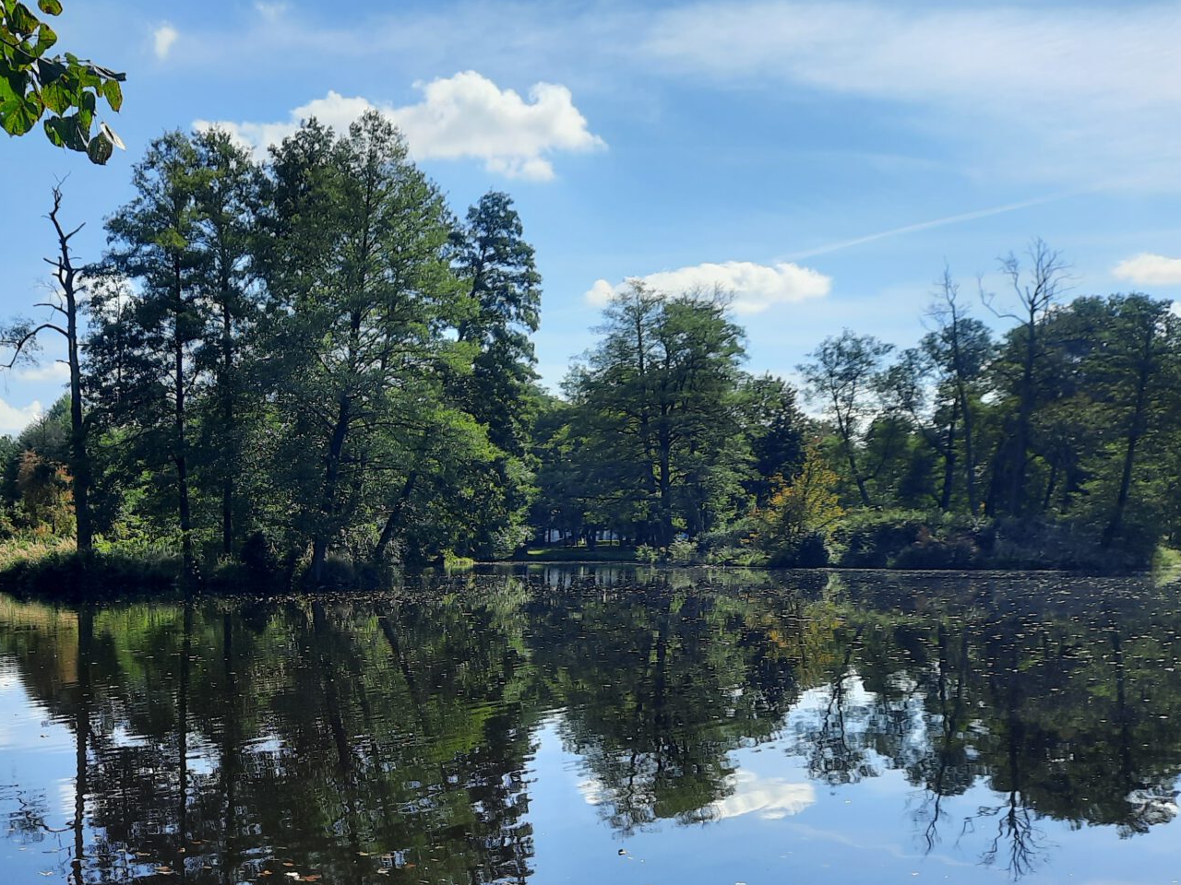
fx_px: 1365
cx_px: 262
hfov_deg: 44.8
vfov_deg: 35.4
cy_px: 631
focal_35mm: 40
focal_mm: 4.6
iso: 32
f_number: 2
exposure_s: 1/940
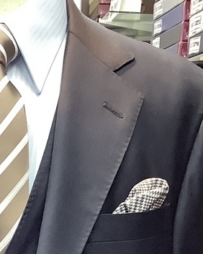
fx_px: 842
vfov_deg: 15.9
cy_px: 366
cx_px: 13
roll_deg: -0.9
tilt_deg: -13.7
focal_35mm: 112
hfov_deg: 13.6
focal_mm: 3.3
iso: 250
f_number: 2.4
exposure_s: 1/50
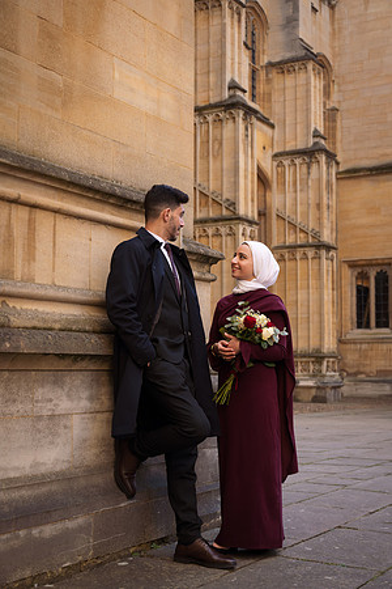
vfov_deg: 39.6
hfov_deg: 27.0
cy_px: 294
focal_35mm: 50
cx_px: 196
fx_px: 817
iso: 200
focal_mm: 50
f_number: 4
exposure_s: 1/320
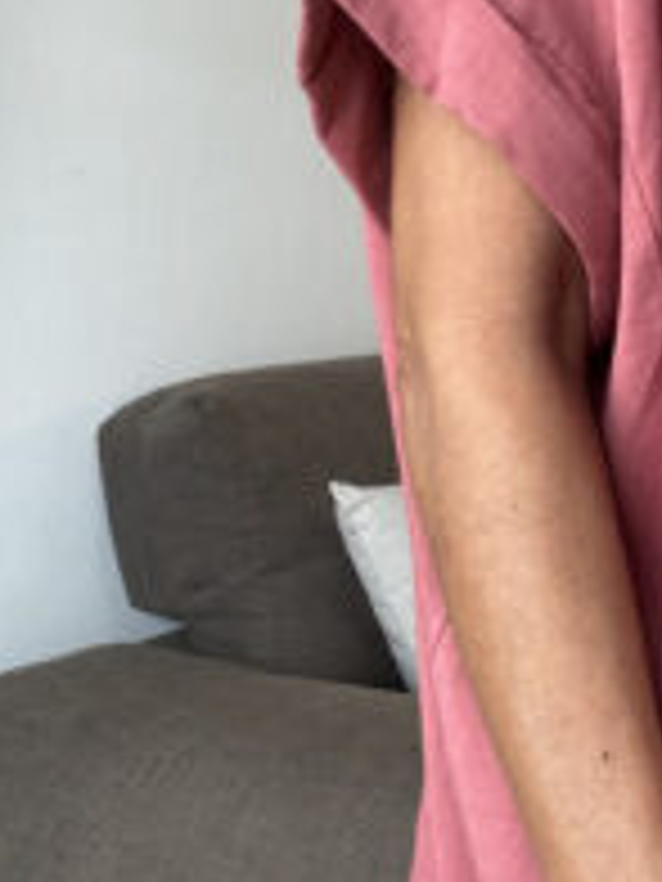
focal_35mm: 71
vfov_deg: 27.4
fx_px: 1810
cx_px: 761
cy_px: 392
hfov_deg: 19.7
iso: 80
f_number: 1.9
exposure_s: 1/71
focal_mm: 2.69
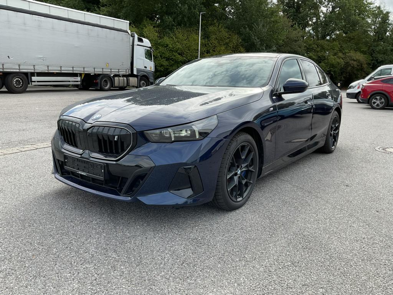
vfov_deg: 48.2
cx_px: 196
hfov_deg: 61.7
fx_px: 329
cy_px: 148
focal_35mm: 29
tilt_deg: -11.4
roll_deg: -3.8
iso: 16
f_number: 1.8
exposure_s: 1/829
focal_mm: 3
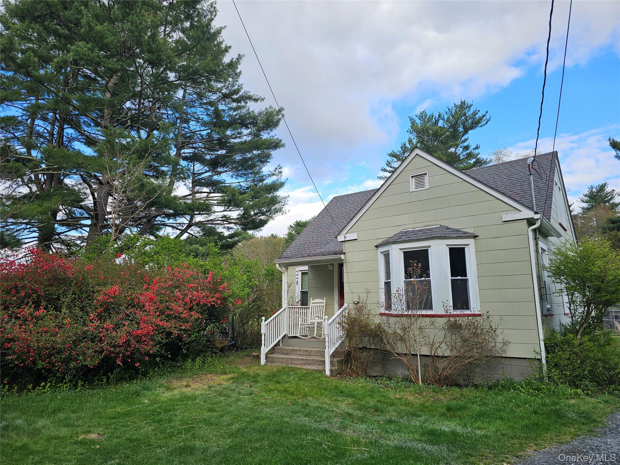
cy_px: 232
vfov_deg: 58.9
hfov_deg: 73.9
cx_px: 310
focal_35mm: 23
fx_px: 412
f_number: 1.7
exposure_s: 1/256
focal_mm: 6.3
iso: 10
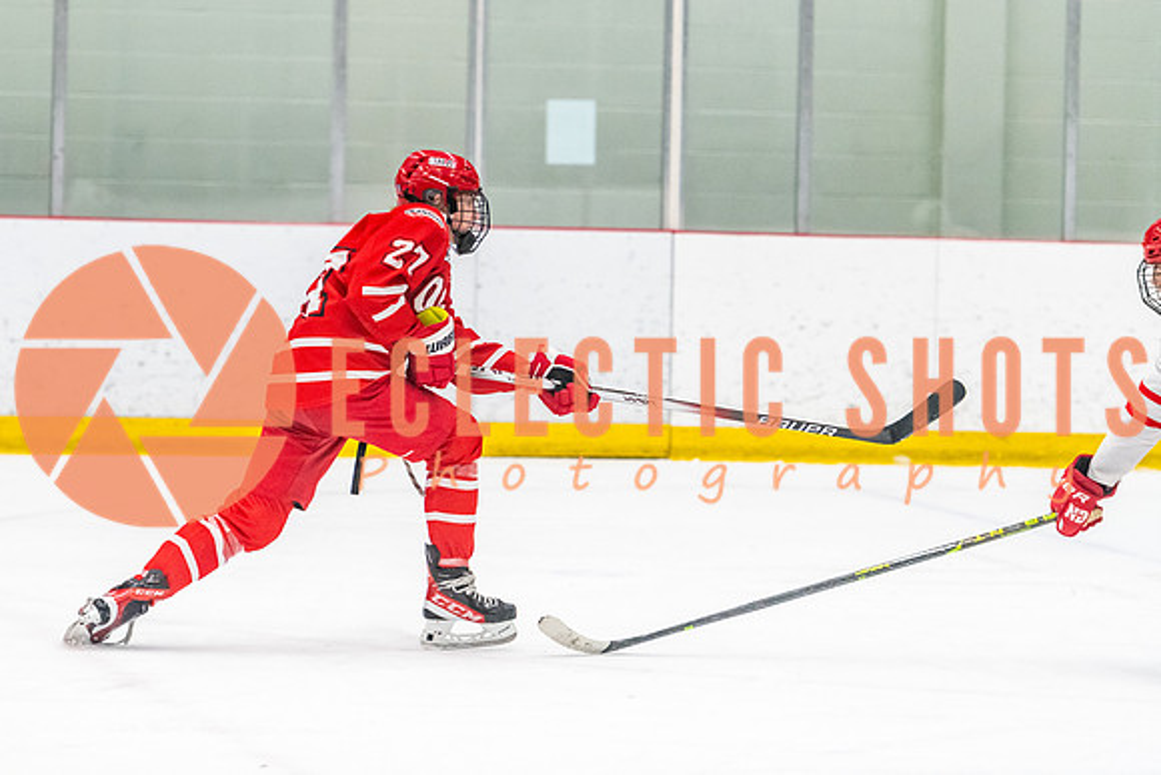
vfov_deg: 7.5
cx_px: 382
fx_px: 5872
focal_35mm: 182
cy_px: 317
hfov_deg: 11.3
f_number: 2.8
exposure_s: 1/800
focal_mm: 135
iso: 4000
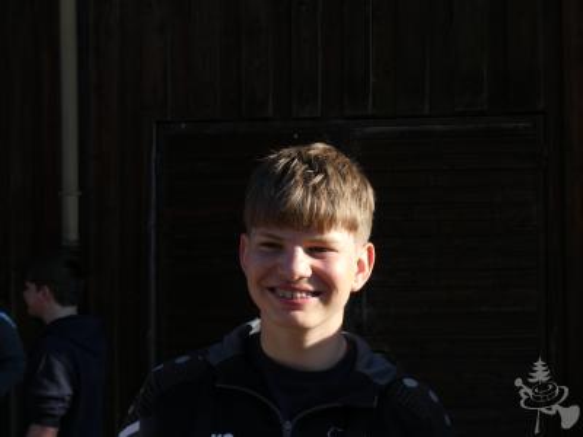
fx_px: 893
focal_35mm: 53
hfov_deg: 36.2
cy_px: 218
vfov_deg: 27.5
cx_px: 292
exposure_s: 1/500
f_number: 3.9
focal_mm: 9.5
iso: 80
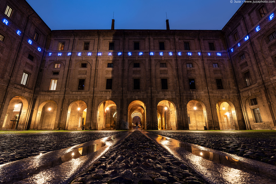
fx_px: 124
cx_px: 138
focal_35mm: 16
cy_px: 92
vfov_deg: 73.1
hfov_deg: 96.0
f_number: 8
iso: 100
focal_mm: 16.2
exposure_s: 10
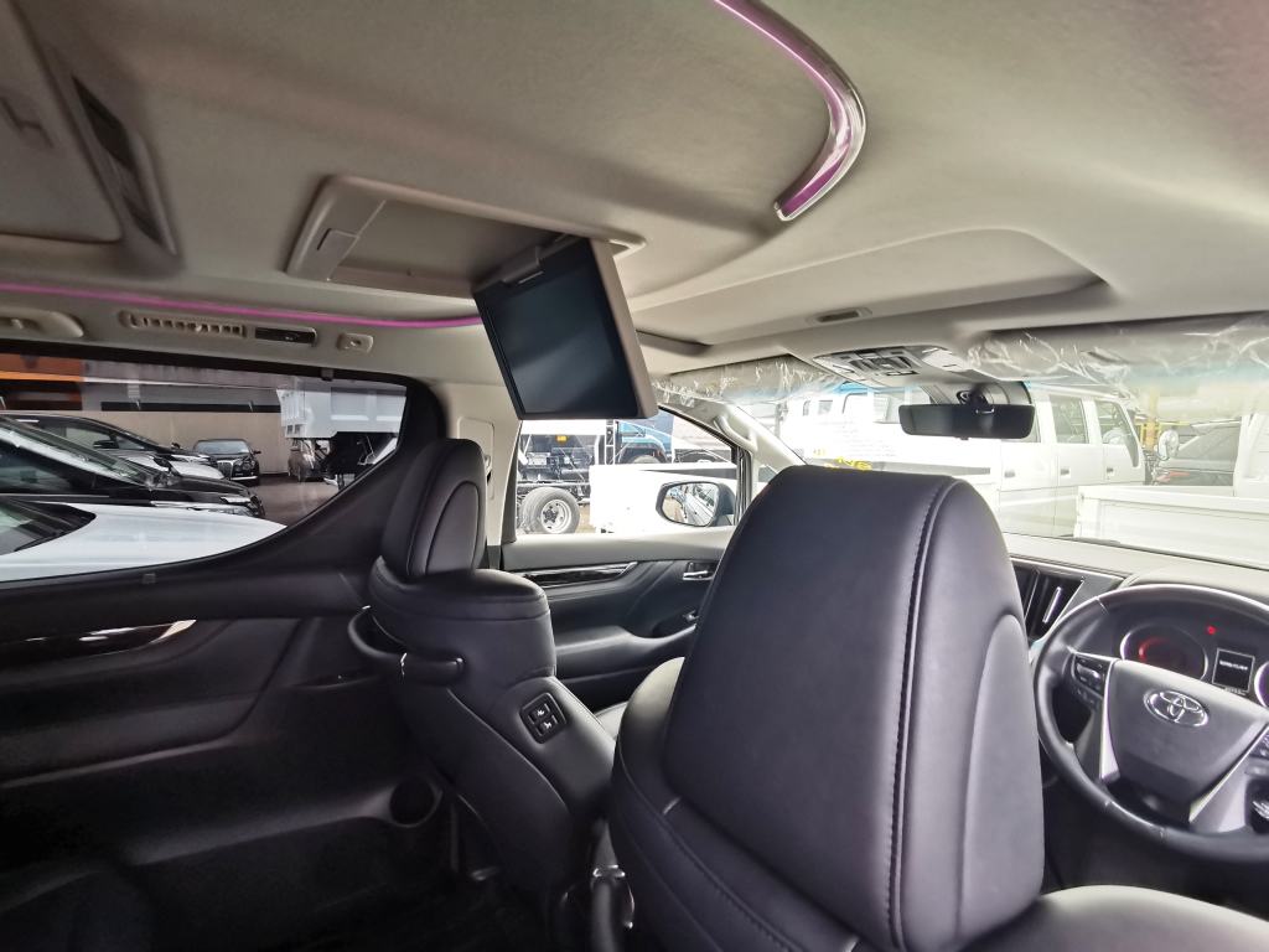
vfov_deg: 74.7
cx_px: 634
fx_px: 623
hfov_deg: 91.0
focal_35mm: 17
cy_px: 476
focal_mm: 2.23
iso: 125
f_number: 2.2
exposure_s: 1/100
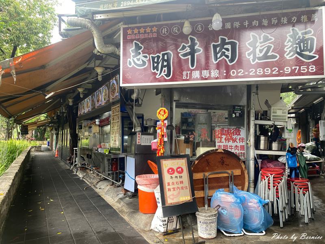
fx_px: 244
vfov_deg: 53.1
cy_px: 122
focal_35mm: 26
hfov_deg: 67.3
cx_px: 162
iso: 40
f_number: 1.8
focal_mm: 4.25
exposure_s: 1/120
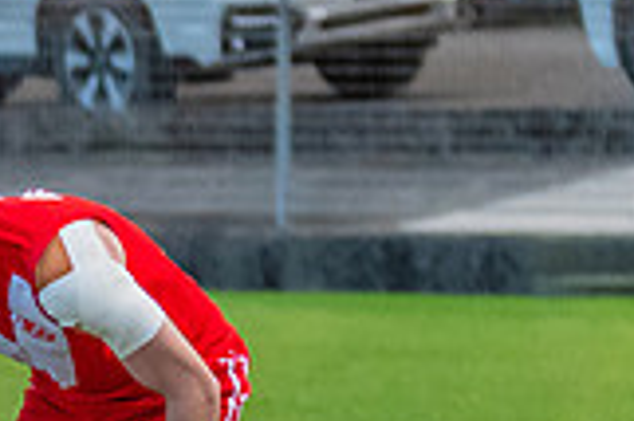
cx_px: -639
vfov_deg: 0.8
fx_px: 28501
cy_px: 540
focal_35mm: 1620
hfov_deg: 1.3
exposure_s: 1/1600
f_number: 5.3
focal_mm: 240
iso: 2800
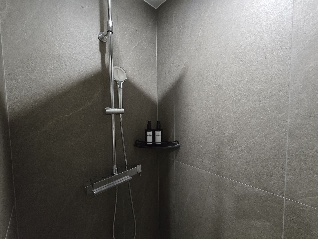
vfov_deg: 89.9
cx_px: 159
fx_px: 119
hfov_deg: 106.2
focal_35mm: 13
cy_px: 120
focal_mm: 2.2
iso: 1250
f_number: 2.2
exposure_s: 1/60
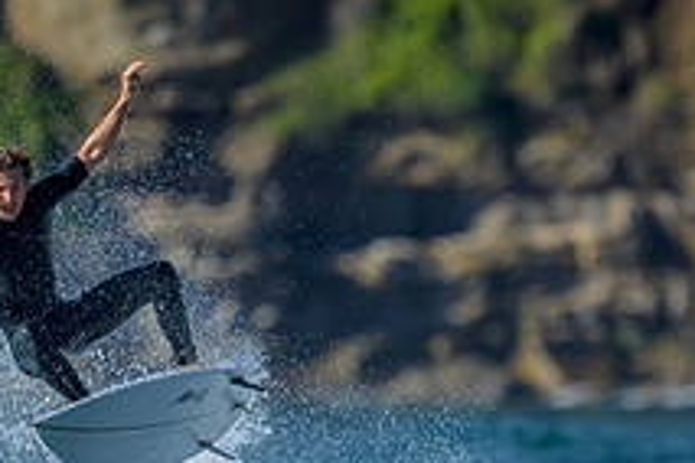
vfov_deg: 0.6
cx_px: 289
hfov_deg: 0.9
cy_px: 543
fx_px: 42257
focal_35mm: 2189
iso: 640
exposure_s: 1/4000
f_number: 6.3
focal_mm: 800
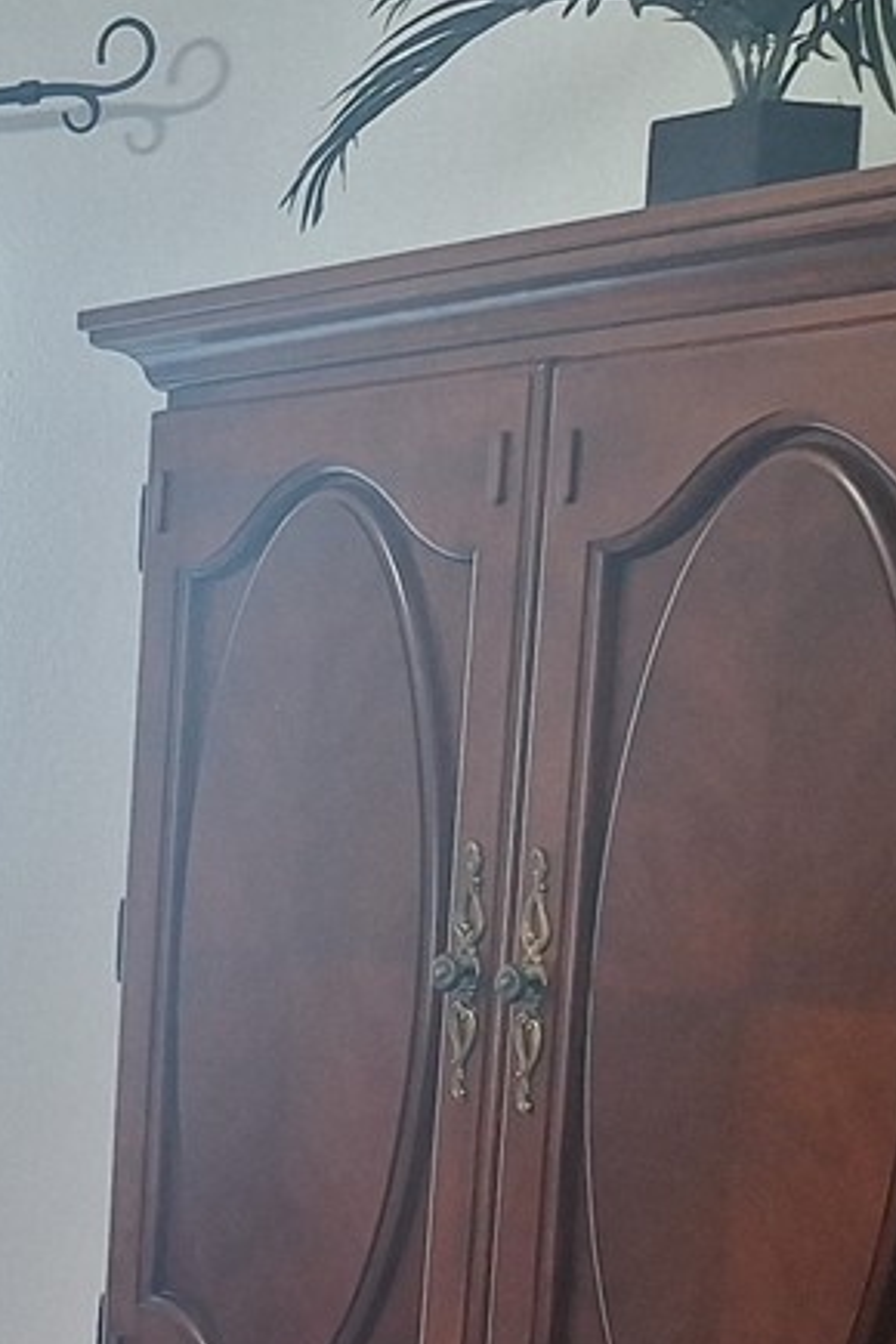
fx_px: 3285
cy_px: 1356
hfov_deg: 12.9
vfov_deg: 22.2
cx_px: -1060
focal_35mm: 88
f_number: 1.8
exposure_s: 1/60
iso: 50
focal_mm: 5.54
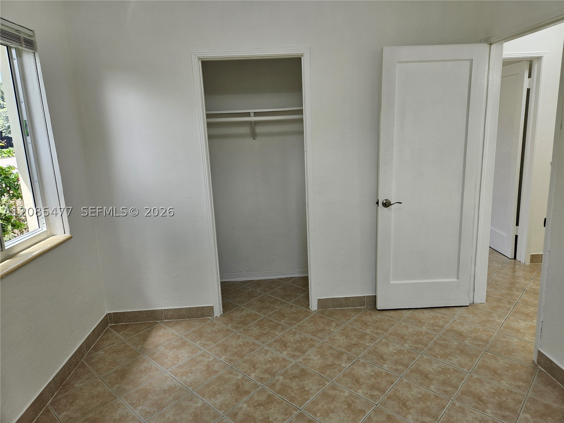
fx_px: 375
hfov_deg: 73.9
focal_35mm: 23
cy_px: 212
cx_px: 282
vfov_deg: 58.9
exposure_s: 1/120
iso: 50
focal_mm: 5.4
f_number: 1.8
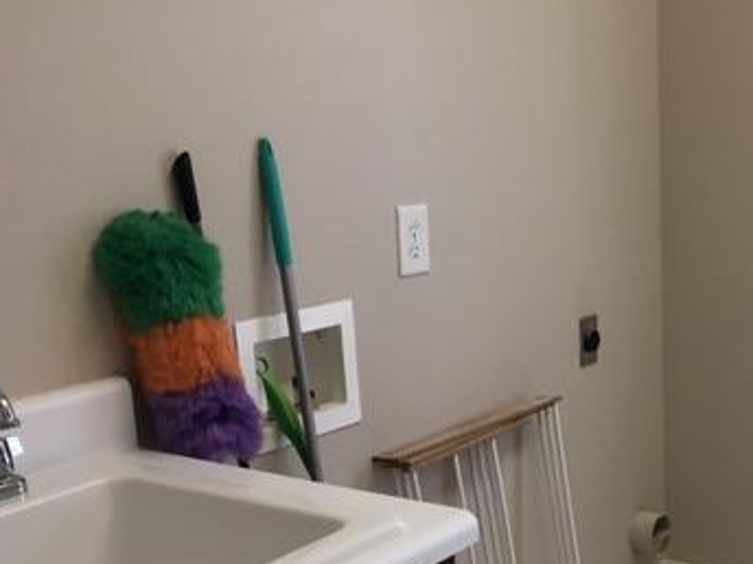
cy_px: 398
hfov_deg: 34.1
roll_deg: +2.1
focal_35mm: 54
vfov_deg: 26.8
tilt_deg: -14.3
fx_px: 1175
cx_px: 639
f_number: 2.2
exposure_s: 1/30
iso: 100
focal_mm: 4.15
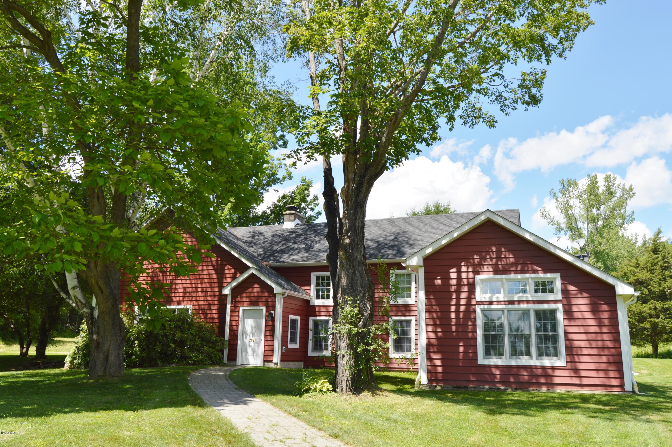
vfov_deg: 43.5
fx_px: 559
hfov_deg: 62.0
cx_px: 336
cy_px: 224
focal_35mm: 30
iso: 100
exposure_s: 1/200
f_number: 8
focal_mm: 20
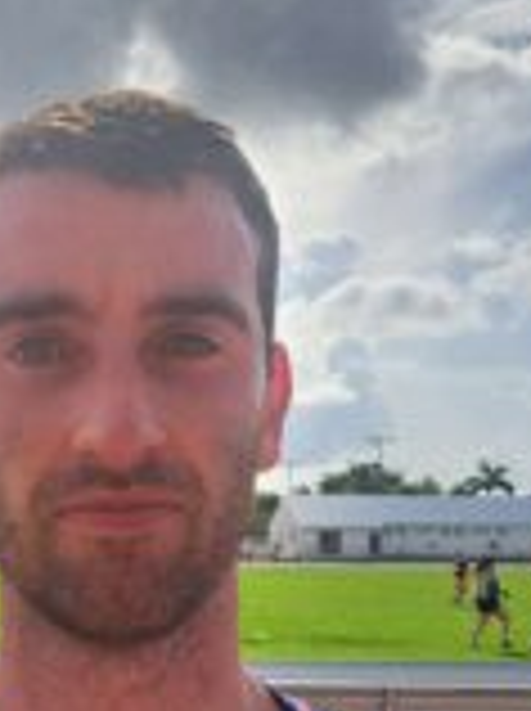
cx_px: 83
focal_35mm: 64
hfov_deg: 22.5
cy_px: 562
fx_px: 1313
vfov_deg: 29.7
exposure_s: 1/1307
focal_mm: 5.23
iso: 50
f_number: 1.8
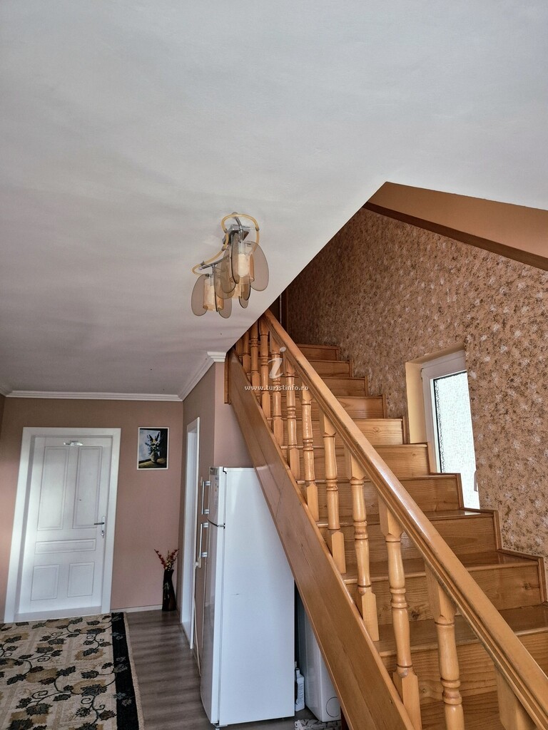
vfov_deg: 73.9
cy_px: 365
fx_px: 485
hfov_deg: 58.9
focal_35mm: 23
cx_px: 274
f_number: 1.8
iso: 800
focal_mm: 5.4
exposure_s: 1/100
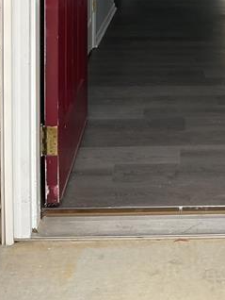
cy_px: -54
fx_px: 606
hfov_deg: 20.7
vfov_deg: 25.2
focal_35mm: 70
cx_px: 198
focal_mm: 3
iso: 50
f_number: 1.8
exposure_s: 1/120
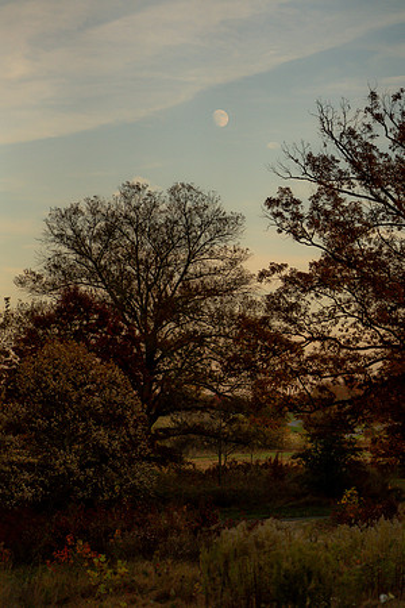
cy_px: 304
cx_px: 202
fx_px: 1772
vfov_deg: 19.5
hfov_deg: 13.0
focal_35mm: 105
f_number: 4
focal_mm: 105
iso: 1000
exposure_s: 1/8000
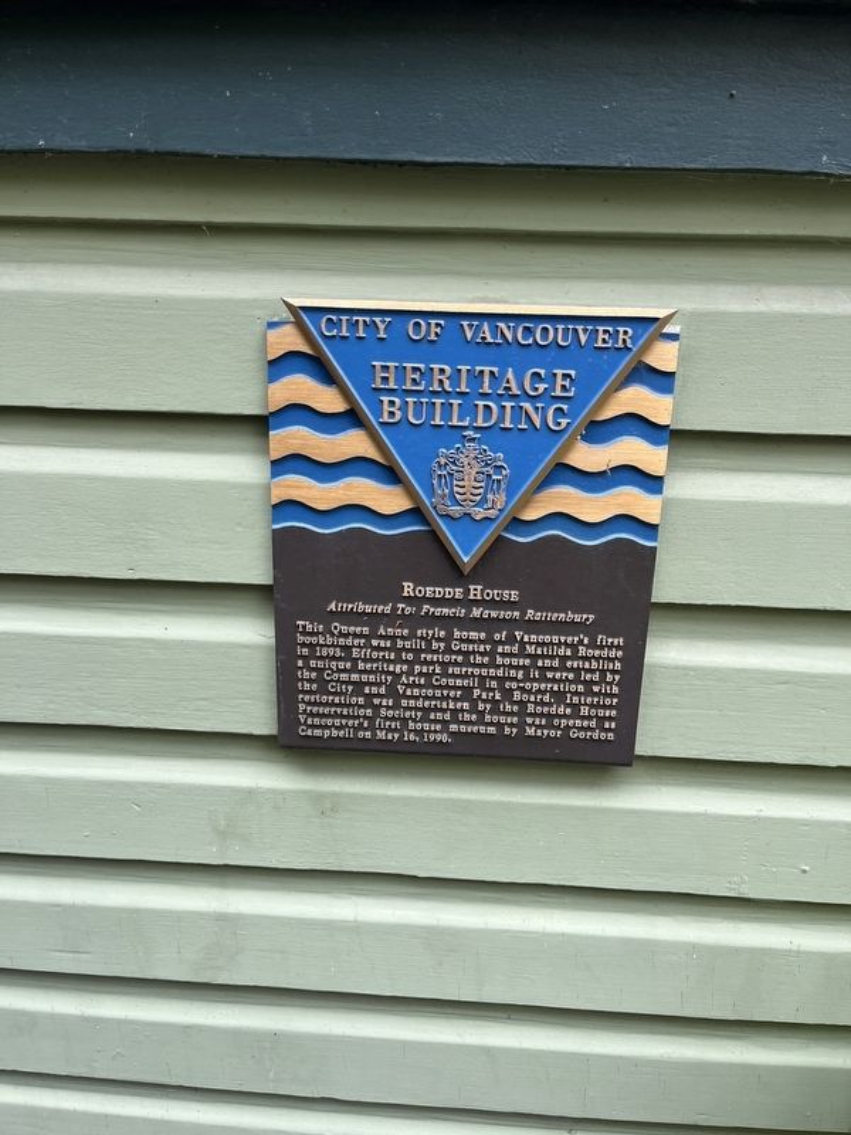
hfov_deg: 53.1
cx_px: 426
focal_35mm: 26
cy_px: 568
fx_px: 852
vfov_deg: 67.3
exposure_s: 1/122
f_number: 1.6
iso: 100
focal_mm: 5.1
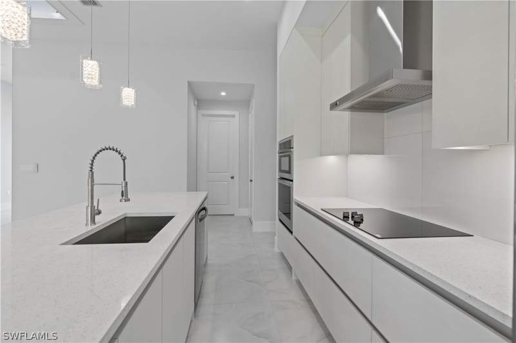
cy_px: 172
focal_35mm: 16
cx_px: 258
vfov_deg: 73.7
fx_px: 229
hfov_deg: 96.7
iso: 320
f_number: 5.6
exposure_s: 1/15
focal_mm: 16
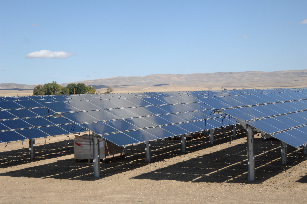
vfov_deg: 17.4
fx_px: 664
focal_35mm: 78
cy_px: 102
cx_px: 154
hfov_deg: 26.0
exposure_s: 1/1250
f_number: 5
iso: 200
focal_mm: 52
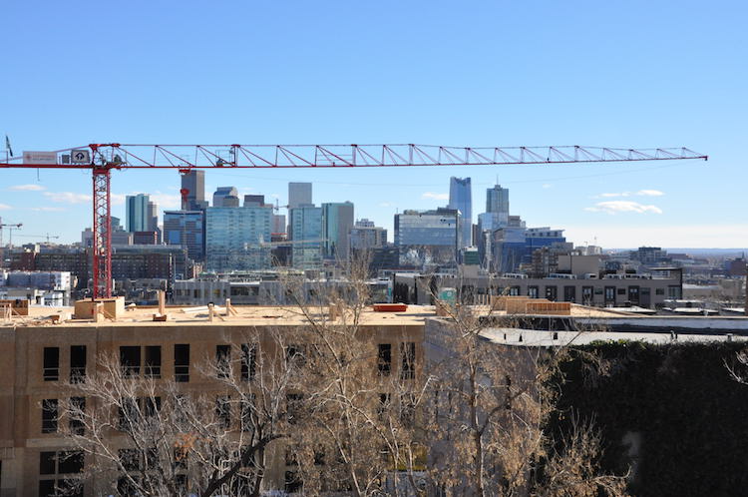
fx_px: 996
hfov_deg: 41.2
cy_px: 248
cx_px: 374
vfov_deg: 28.0
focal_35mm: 48
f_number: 14
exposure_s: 1/800
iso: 1000
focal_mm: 32
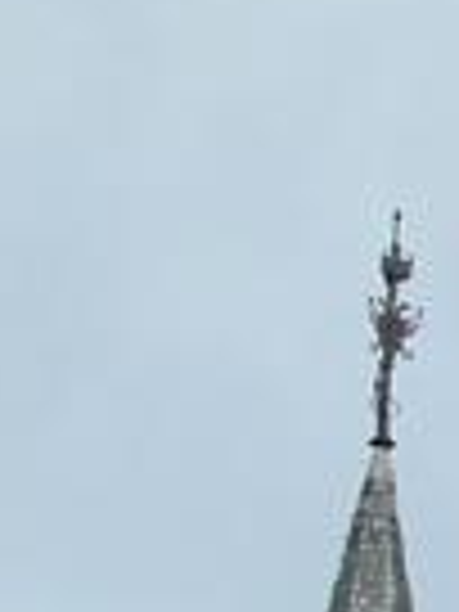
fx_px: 4738
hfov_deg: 5.4
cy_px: 1228
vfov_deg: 7.1
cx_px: 972
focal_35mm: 268
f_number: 4.4
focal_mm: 14.7
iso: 100
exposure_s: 1/156
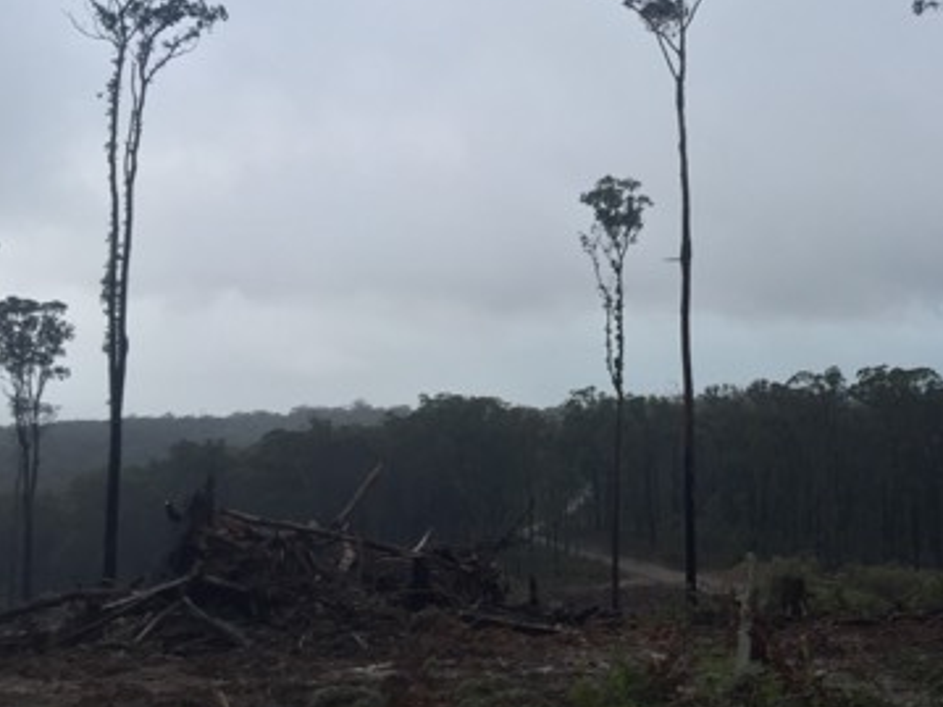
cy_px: 244
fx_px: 1144
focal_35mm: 42
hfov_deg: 43.9
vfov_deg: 34.1
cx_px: 659
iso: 100
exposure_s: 1/30
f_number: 2.2
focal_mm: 4.15
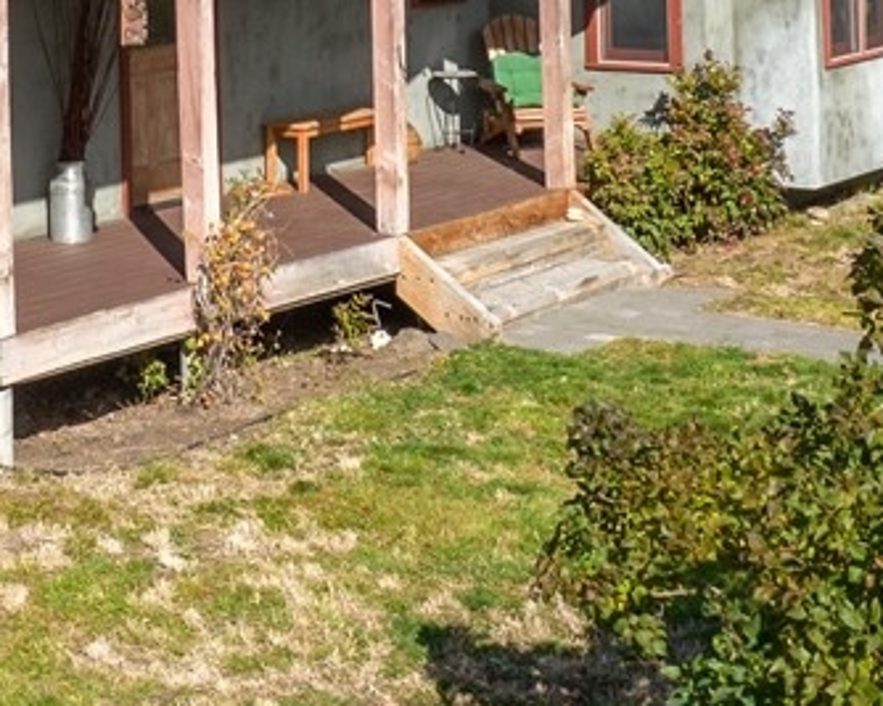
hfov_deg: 17.9
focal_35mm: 105
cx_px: 57
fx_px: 2743
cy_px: -283
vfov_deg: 13.9
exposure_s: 1/1500
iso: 100
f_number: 2.8
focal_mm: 8.38
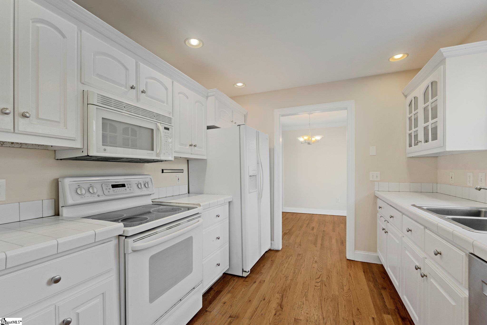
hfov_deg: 96.7
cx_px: 244
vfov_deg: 73.7
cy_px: 162
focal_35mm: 16
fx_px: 216
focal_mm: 16
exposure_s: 1/1.25
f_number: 8
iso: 250
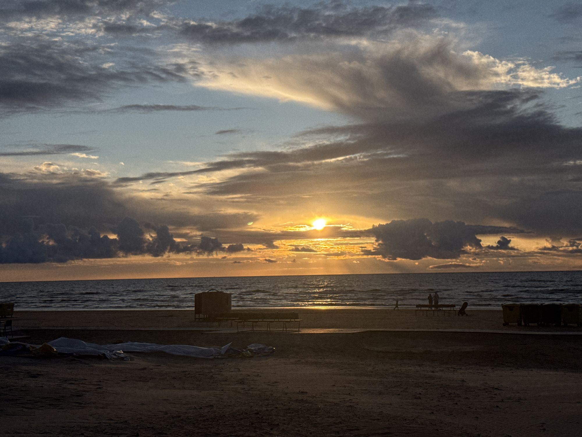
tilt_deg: +3.6
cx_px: 291
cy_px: 218
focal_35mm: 48
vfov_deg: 30.3
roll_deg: +0.7
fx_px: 807
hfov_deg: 39.7
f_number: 1.78
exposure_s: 1/7092
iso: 64
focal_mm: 6.76
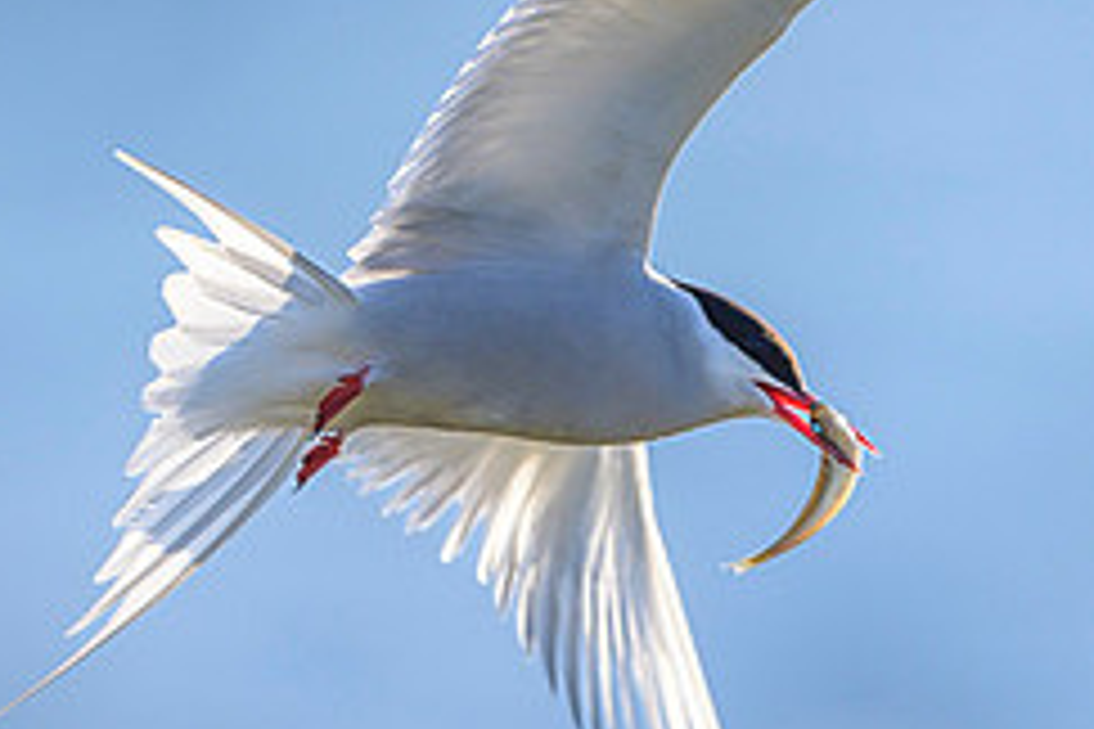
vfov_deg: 0.8
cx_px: 788
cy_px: 34
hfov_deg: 1.2
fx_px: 52174
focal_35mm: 1717
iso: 400
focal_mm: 500
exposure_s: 1/2500
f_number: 4
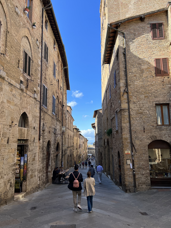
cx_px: 86
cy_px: 114
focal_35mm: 26
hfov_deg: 53.1
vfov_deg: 67.3
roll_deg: +0.7
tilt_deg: +11.0
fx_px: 171
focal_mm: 5.7
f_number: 1.5
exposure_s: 1/1431
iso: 50
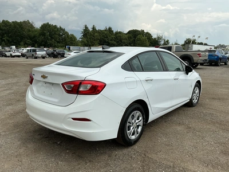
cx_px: 114
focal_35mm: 28
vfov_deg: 49.7
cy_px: 86
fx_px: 185
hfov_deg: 63.4
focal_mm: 3
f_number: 1.8
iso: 25
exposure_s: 1/2801
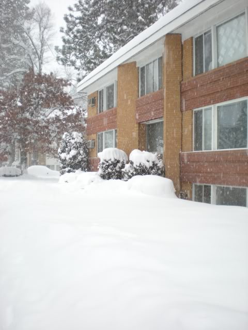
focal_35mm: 38
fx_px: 363
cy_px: 165
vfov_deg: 49.0
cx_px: 124
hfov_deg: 37.7
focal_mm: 6.3
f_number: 3.1
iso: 64
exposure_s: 1/140
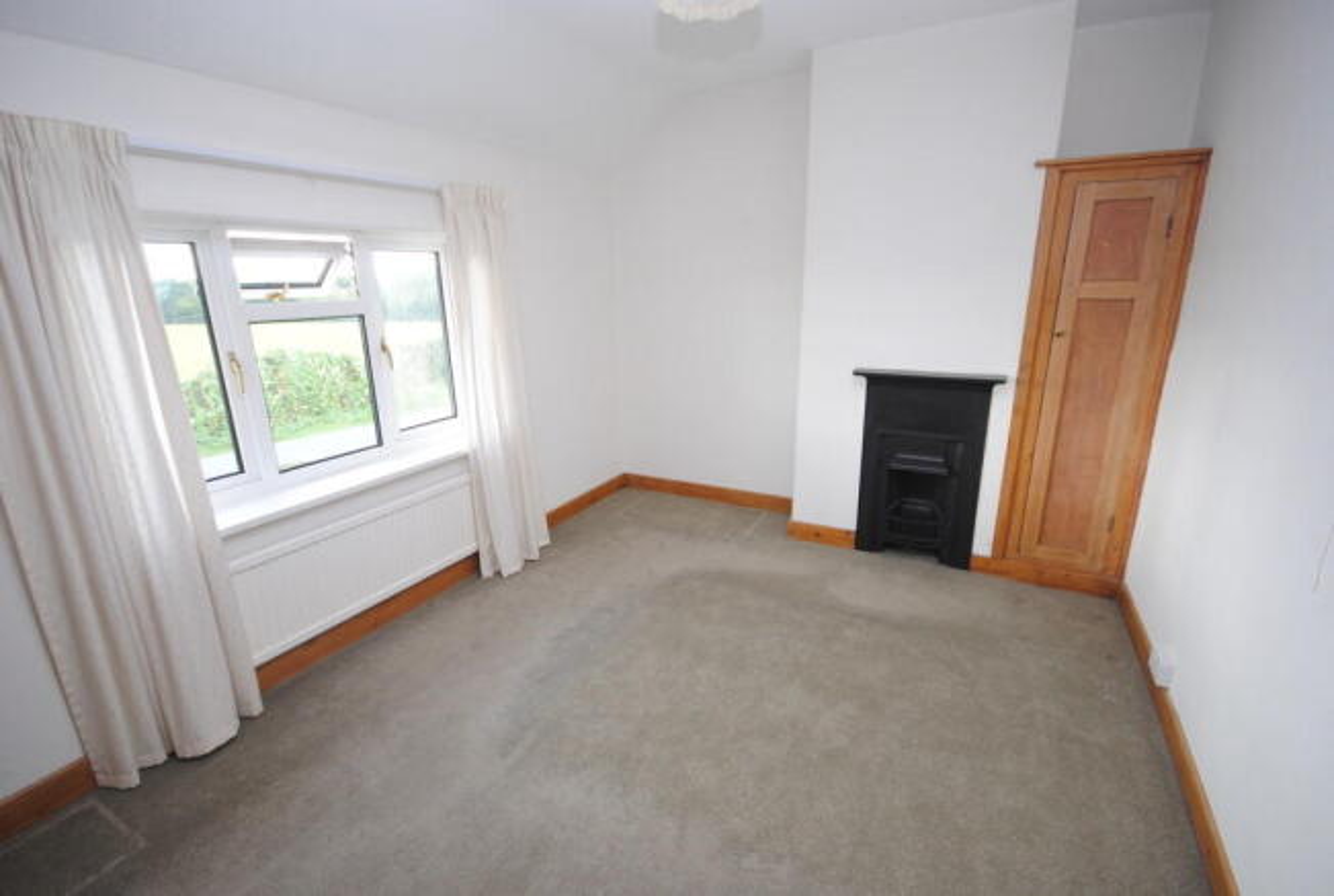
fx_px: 557
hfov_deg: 100.3
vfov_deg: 77.6
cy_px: 448
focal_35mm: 15
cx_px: 667
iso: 280
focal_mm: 10
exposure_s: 1/30
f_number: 4
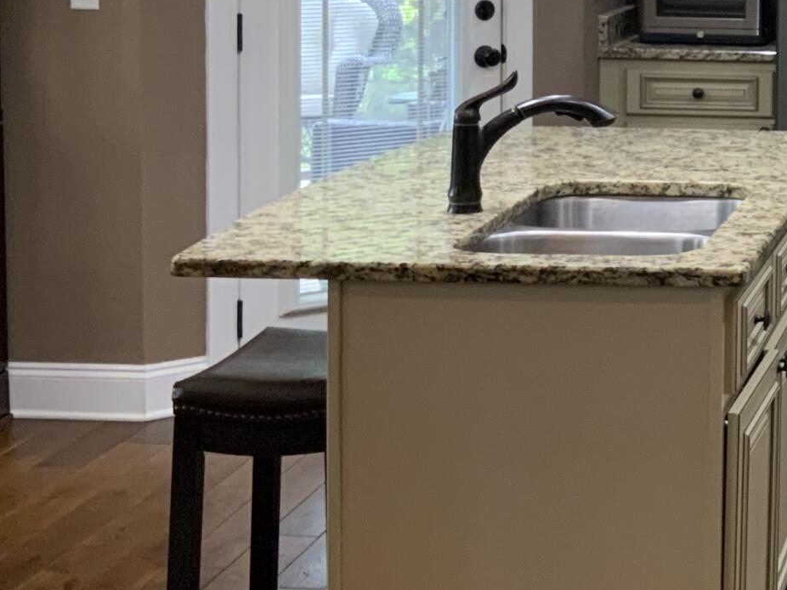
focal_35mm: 94
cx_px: 1011
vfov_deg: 15.4
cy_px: -7
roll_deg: -1.3
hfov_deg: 19.3
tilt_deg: -4.5
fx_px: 2137
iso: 160
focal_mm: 3
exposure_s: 1/60
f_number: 1.8
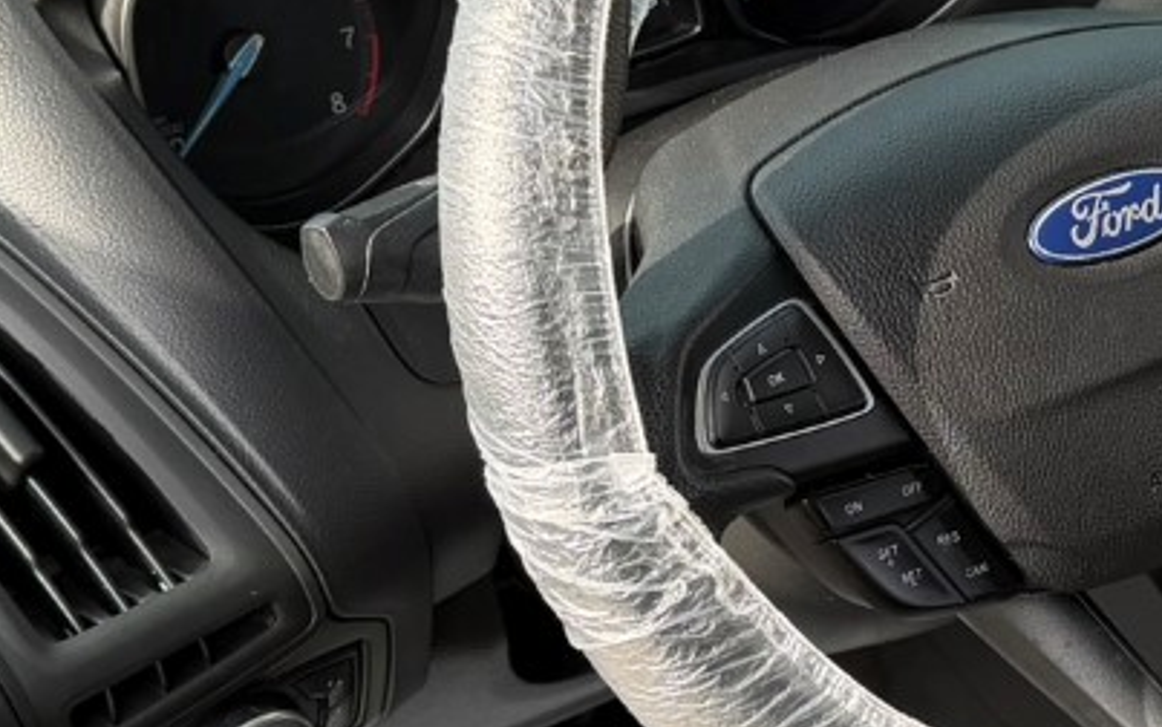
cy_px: 464
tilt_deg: -34.0
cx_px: 1047
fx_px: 2882
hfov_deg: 22.2
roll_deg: -0.7
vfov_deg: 14.4
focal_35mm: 91
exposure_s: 1/617
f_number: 1.78
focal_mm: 6.76
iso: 100
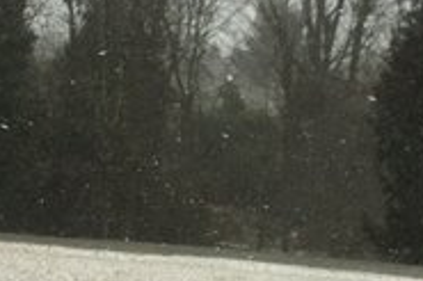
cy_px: 171
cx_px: 203
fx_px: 2078
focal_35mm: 177
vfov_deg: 7.7
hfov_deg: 11.6
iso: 80
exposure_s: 1/670
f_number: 2.8
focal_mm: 3.85
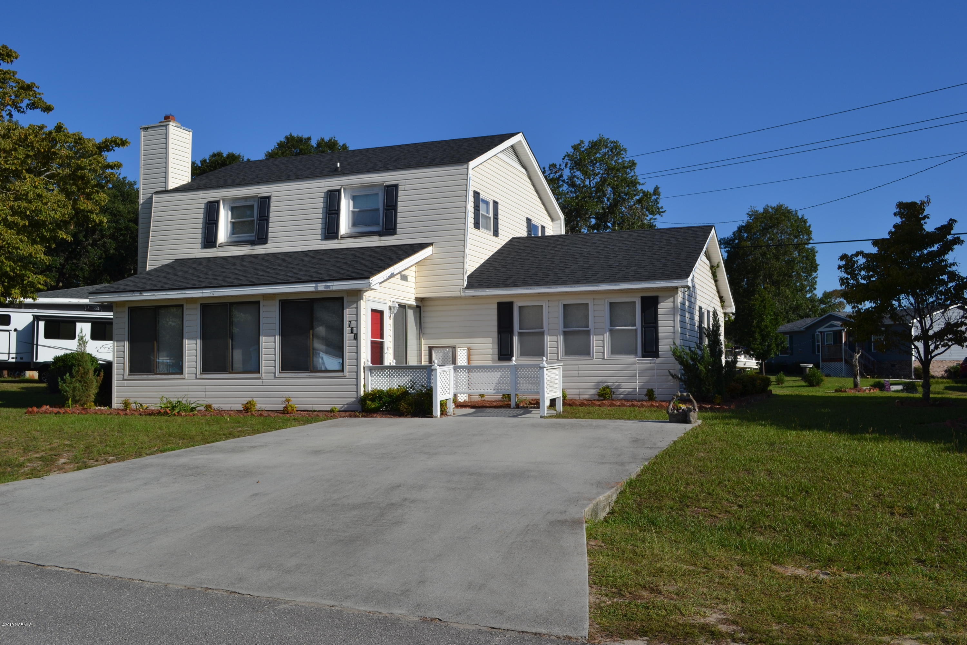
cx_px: 484
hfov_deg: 53.1
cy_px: 322
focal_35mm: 36
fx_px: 967
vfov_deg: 36.9
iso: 100
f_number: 9
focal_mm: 24
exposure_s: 1/320
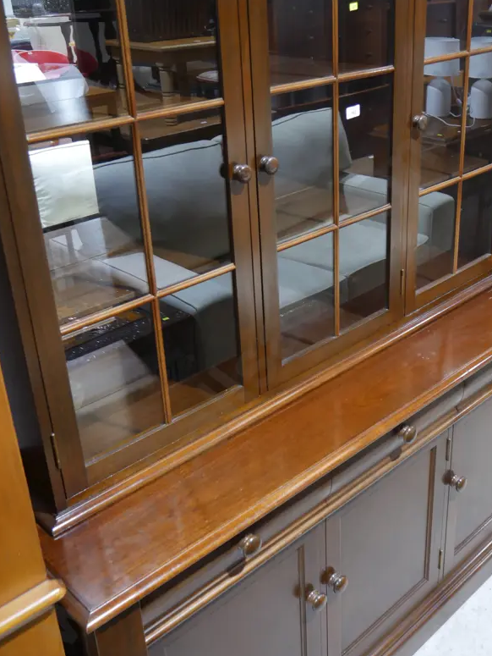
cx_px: 309
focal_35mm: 37
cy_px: 296
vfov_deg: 50.0
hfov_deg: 38.4
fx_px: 701
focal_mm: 14
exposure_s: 1/60
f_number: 3.5
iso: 1000
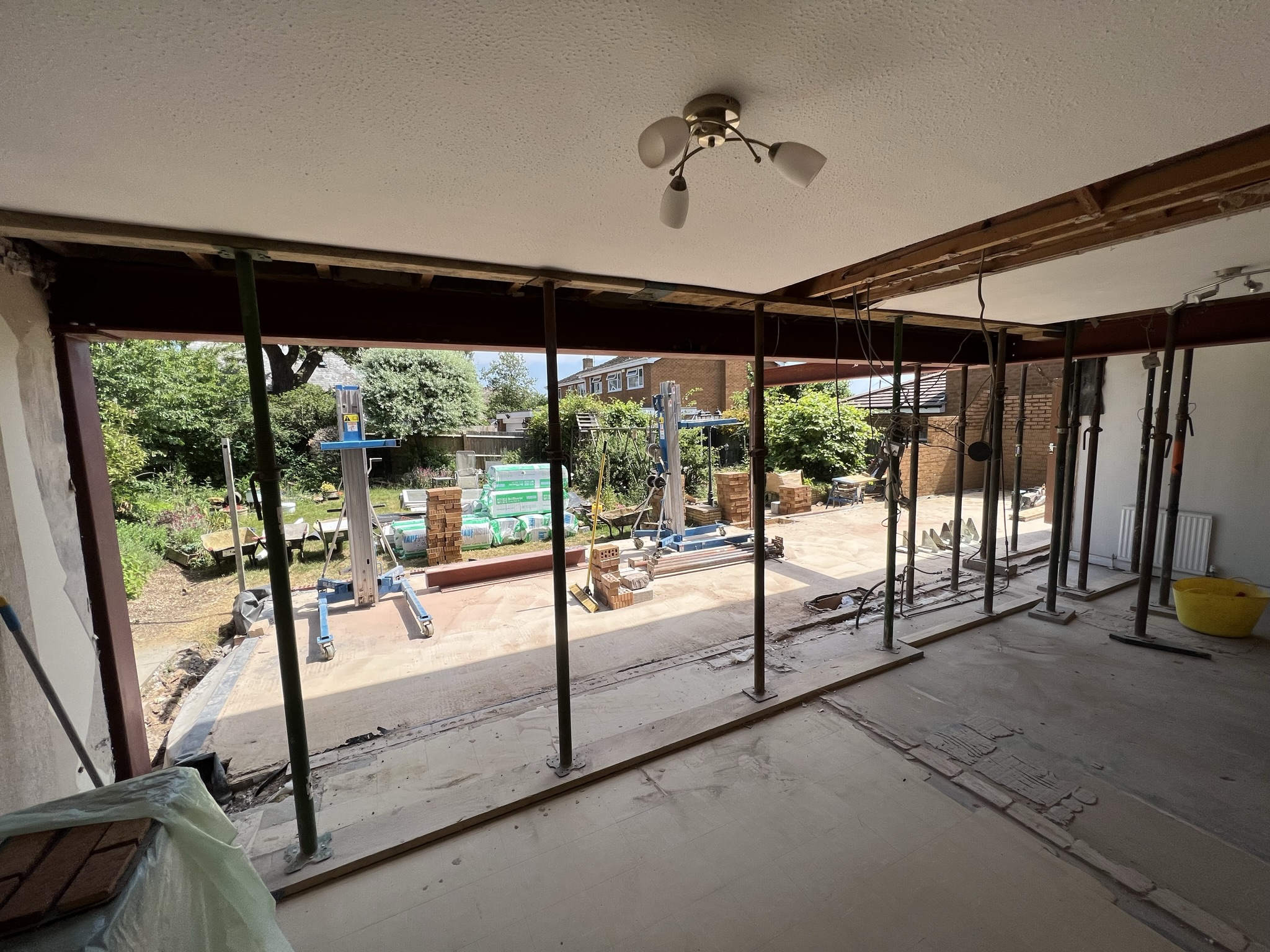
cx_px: 635
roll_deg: +1.5
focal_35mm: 13
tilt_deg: -6.7
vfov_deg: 89.9
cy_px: 476
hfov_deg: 106.2
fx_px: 477
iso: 32
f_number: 1.8
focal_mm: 1.57
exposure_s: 1/1206
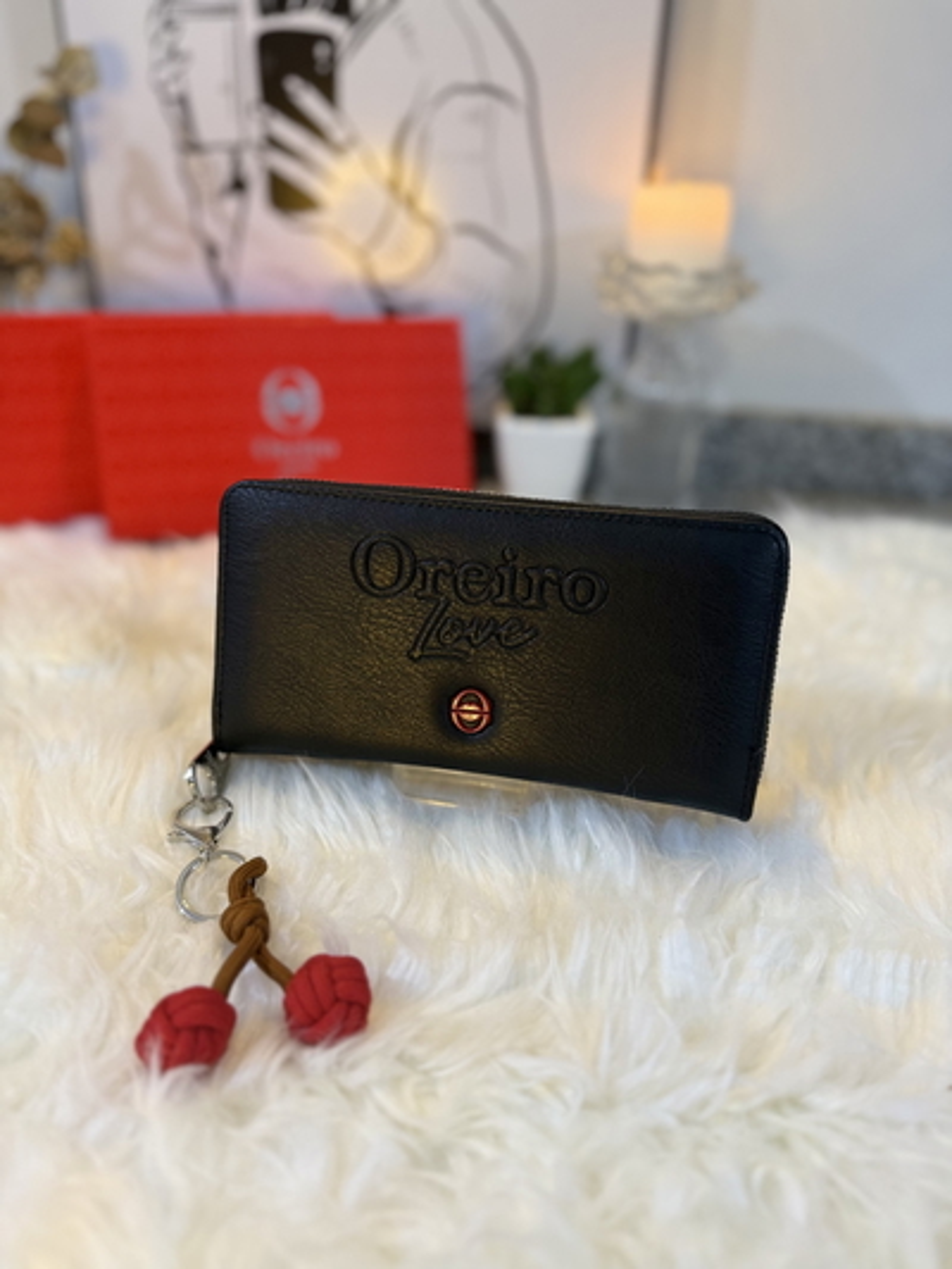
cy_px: 634
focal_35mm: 24
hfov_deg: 56.8
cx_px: 476
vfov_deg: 71.6
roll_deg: -2.5
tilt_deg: -29.4
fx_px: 880
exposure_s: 1/64
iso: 200
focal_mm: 6.76
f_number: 1.78
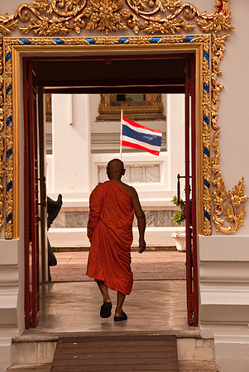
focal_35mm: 123
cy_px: 186
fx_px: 1273
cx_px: 124
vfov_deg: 16.6
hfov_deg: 11.2
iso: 100
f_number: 8
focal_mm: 82
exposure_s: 1/250
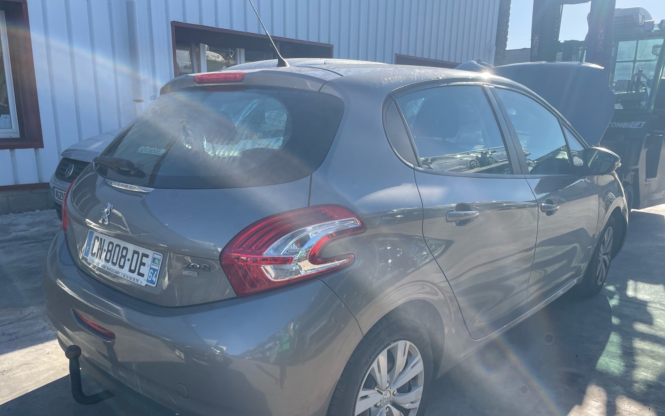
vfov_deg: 44.3
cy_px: 252
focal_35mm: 28
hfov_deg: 66.5
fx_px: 507
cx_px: 337
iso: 32
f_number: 1.6
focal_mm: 4.2
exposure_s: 1/1319
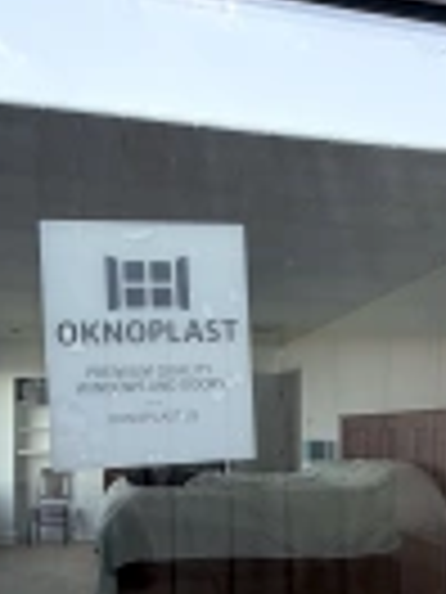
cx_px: 261
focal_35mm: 37
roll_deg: -1.0
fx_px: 636
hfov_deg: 38.6
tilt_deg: +1.3
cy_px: 423
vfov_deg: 48.7
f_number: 2.2
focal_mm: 2.22
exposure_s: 1/149
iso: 40
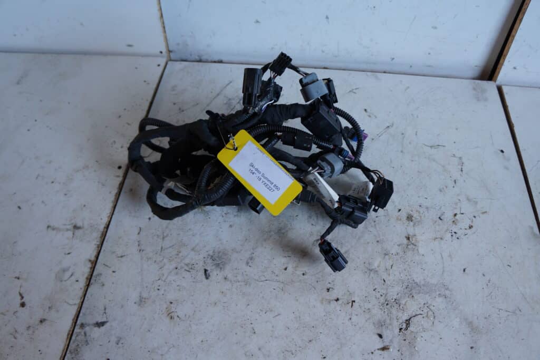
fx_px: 405
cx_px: 270
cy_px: 180
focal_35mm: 27
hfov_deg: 67.4
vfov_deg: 47.9
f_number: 4
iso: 320
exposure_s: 1/60
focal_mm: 18
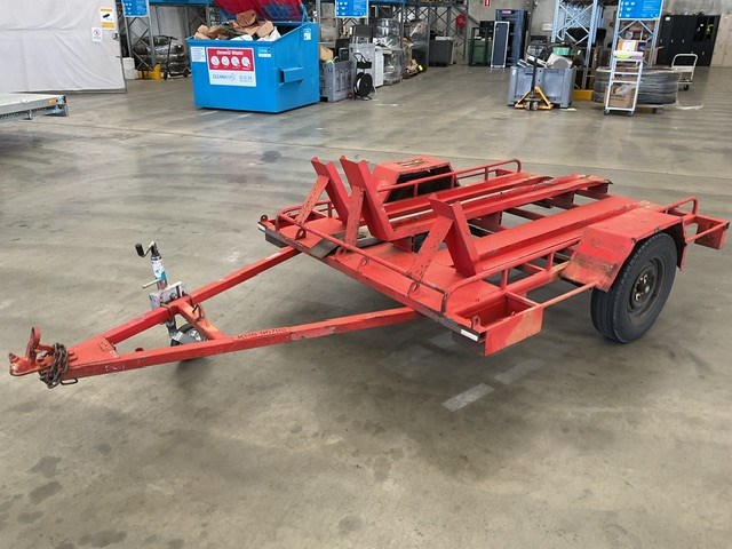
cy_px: 274
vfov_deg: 48.2
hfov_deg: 61.7
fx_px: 613
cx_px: 366
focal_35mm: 29
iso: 50
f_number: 1.8
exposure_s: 1/50
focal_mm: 3
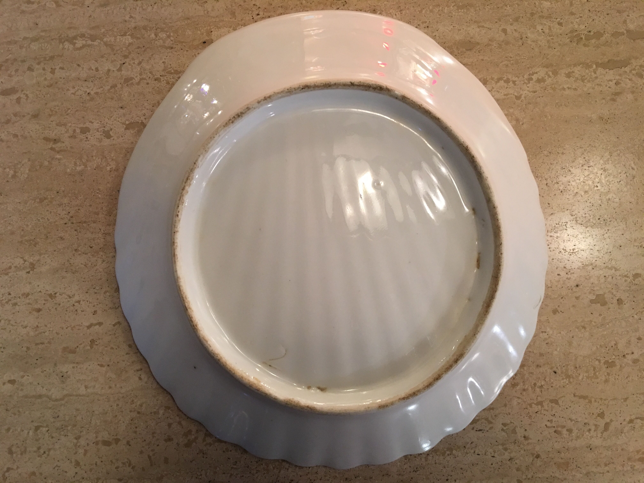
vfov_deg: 48.2
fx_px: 540
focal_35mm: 29
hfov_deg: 61.7
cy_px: 242
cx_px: 322
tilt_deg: -83.3
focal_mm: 4.15
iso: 100
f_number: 2.2
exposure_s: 1/17
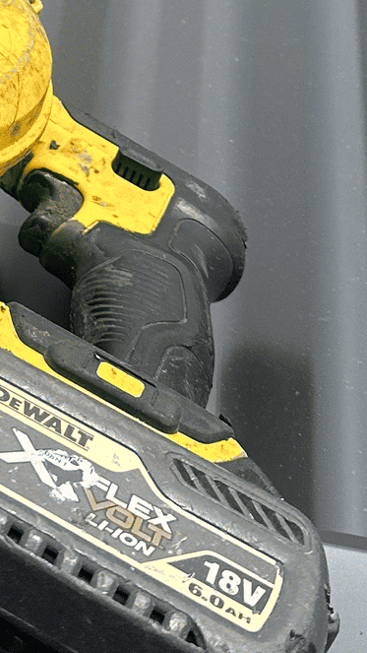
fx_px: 1747
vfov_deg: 20.0
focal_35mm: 101
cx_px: -331
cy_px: -95
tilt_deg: -40.1
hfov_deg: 11.1
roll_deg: +6.4
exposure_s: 1/4184
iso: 80
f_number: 1.8
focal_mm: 6.9
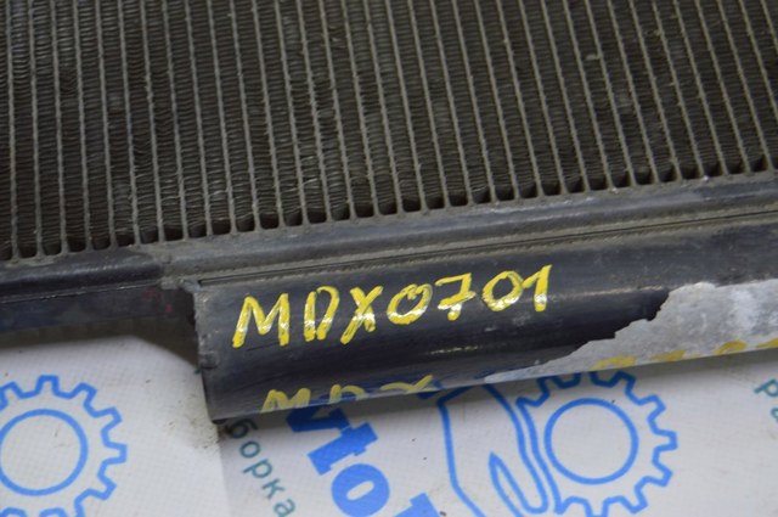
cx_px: 389
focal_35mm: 72
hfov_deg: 28.1
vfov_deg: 18.9
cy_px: 258
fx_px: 1554
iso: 400
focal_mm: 48
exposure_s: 1/20
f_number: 5.6
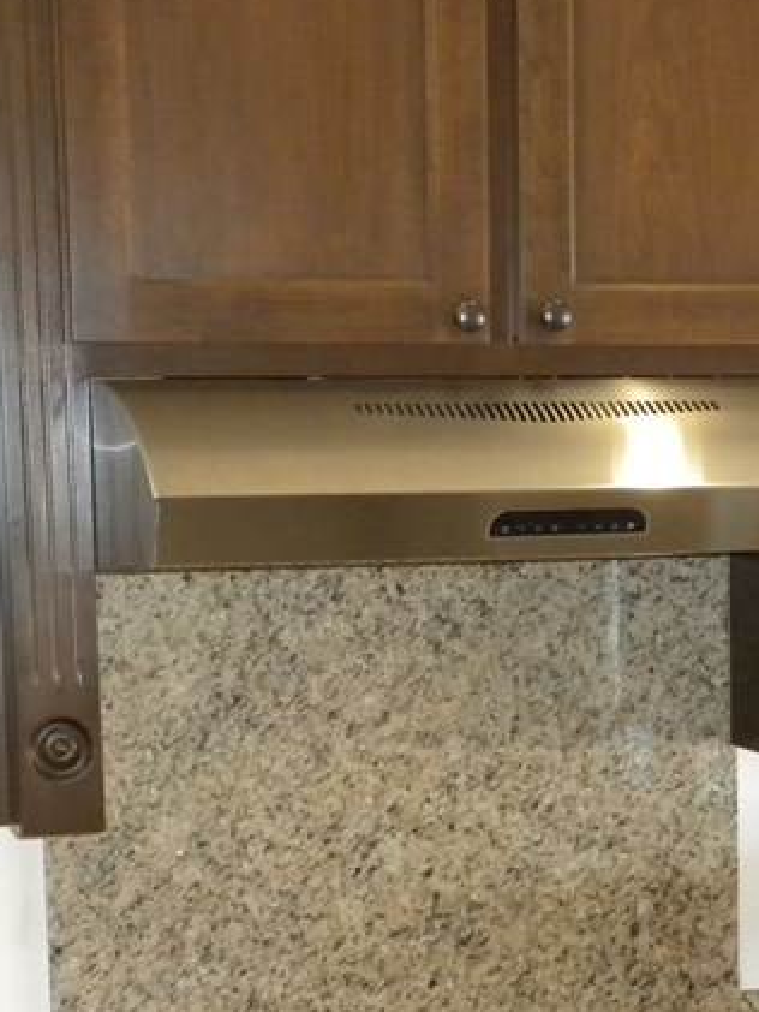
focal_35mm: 90
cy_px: 791
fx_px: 2630
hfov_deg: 16.3
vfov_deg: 21.5
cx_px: 576
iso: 400
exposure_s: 1/30
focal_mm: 6.6
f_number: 3.5
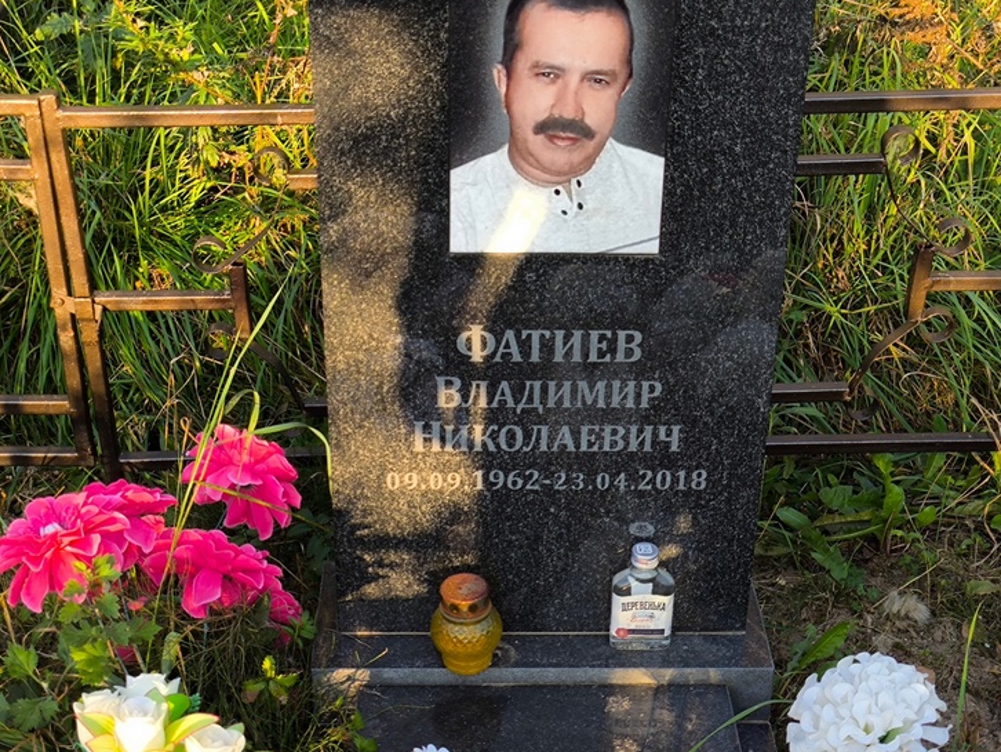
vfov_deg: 26.6
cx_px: 501
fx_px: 1591
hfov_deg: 34.9
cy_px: 396
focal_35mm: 55
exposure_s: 1/246
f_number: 1.7
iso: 50
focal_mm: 4.71
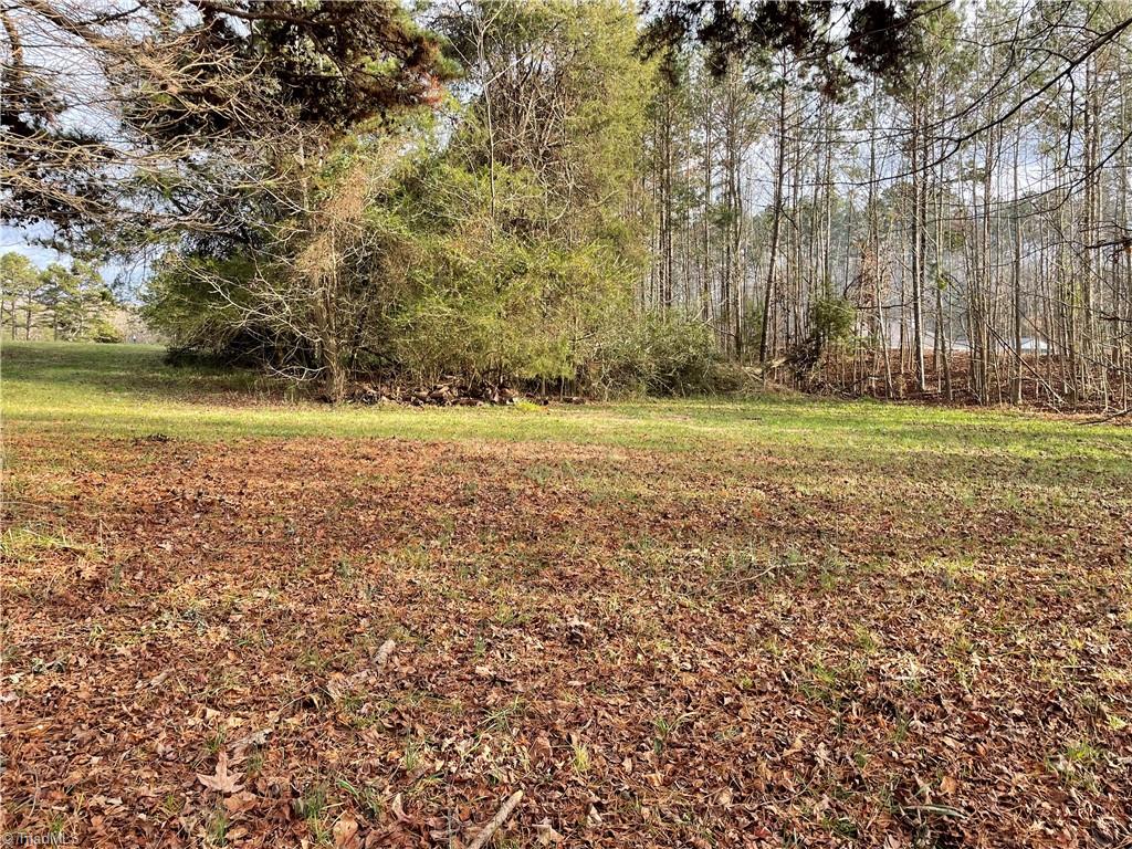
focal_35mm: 26
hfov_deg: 67.3
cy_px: 424
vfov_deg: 53.1
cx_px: 566
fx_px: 850
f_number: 1.6
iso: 32
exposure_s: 1/392
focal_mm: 4.2
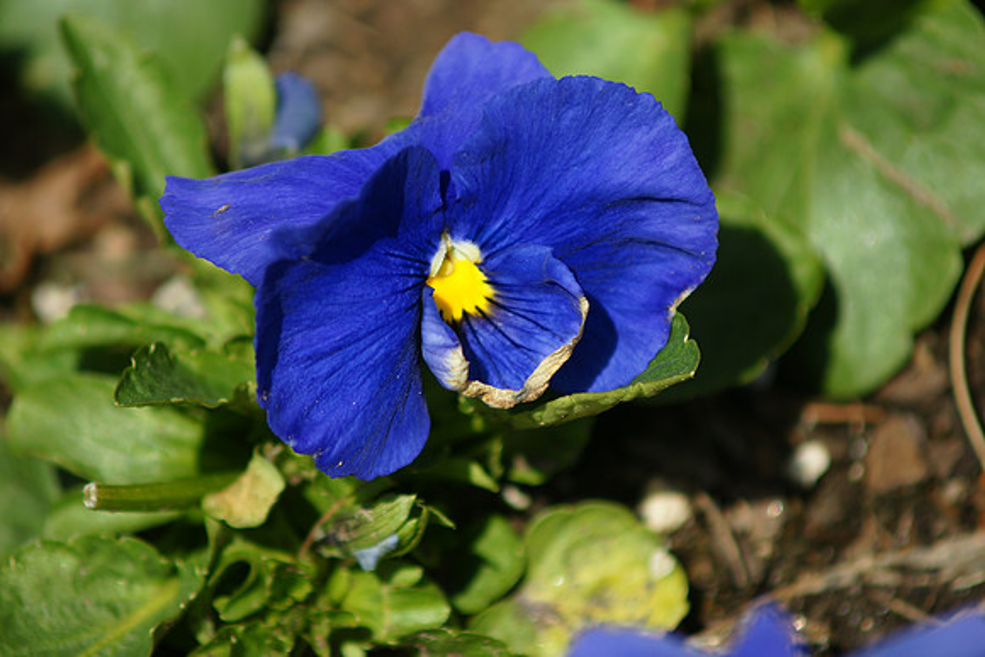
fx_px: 8620
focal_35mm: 315
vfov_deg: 4.4
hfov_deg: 6.5
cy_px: 328
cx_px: 492
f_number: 4
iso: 200
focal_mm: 210
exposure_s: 1/1250
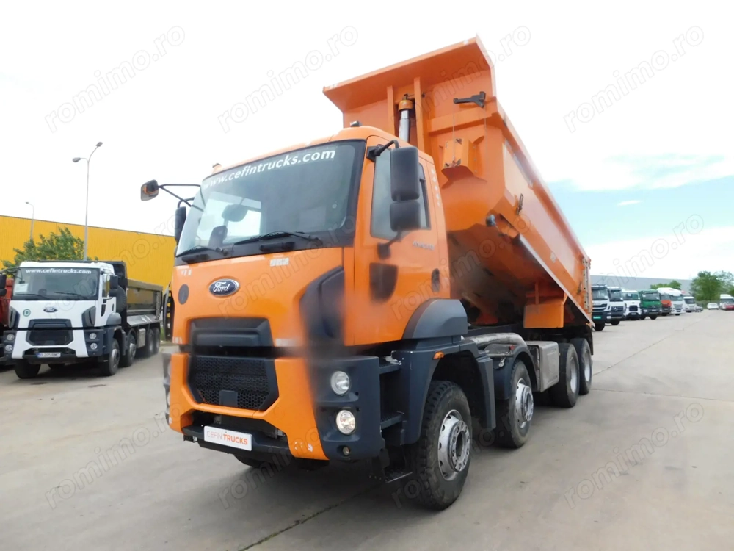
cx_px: 367
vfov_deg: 58.9
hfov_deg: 73.9
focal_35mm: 23
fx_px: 488
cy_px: 276
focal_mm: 4
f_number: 3
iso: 125
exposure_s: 1/800
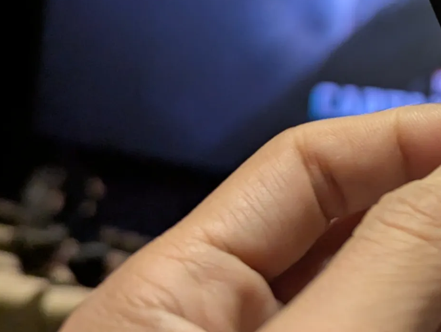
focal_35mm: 65
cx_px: 562
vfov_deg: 20.9
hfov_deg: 25.8
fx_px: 829
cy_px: -85
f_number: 1.85
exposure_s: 1/36
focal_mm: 6.81
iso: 2039
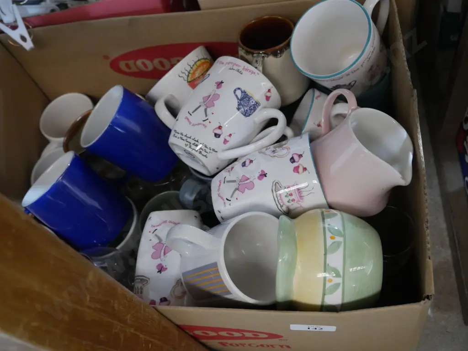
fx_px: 541
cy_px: 176
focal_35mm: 40
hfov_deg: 46.8
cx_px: 234
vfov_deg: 36.0
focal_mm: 20
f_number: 4.4
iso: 3200
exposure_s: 1/60
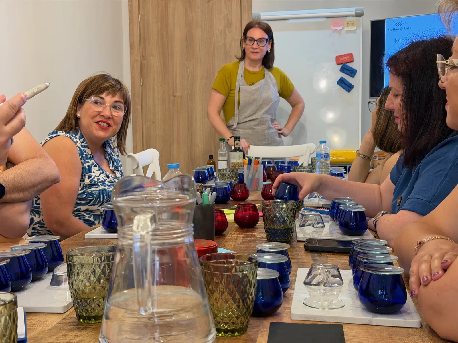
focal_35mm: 48
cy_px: 172
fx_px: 635
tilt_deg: -5.7
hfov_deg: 39.7
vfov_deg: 30.3
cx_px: 229
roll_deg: +1.3
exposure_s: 1/50
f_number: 1.78
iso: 100
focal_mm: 6.76
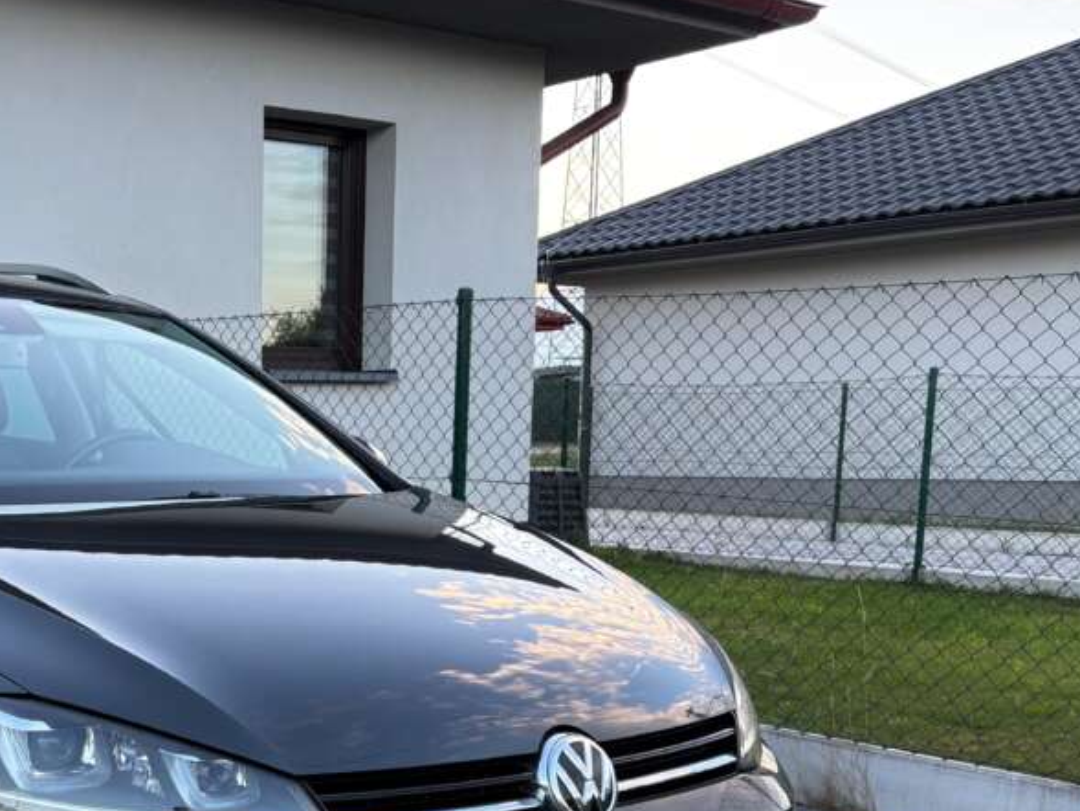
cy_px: 747
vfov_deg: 26.5
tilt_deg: -10.9
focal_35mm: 53
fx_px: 1654
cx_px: 147
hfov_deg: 34.5
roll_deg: -0.4
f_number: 1.6
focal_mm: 5.96
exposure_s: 1/121
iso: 64
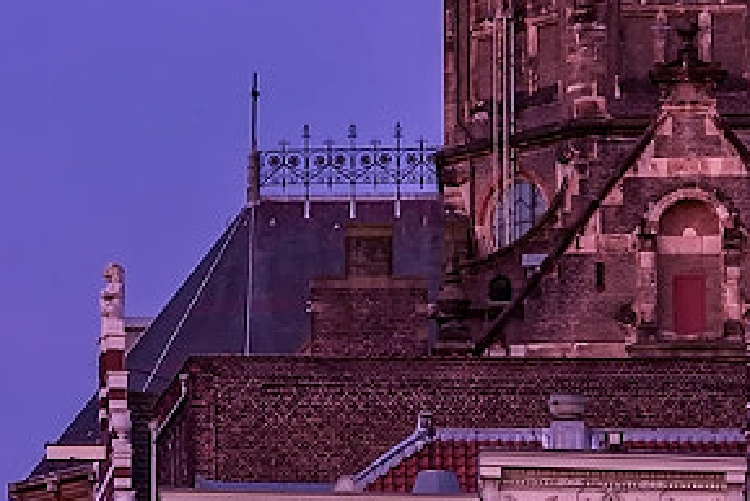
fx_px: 6003
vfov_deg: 4.8
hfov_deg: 7.1
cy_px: 472
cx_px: 566
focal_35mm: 288
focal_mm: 52
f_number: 11
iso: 100
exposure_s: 1.3
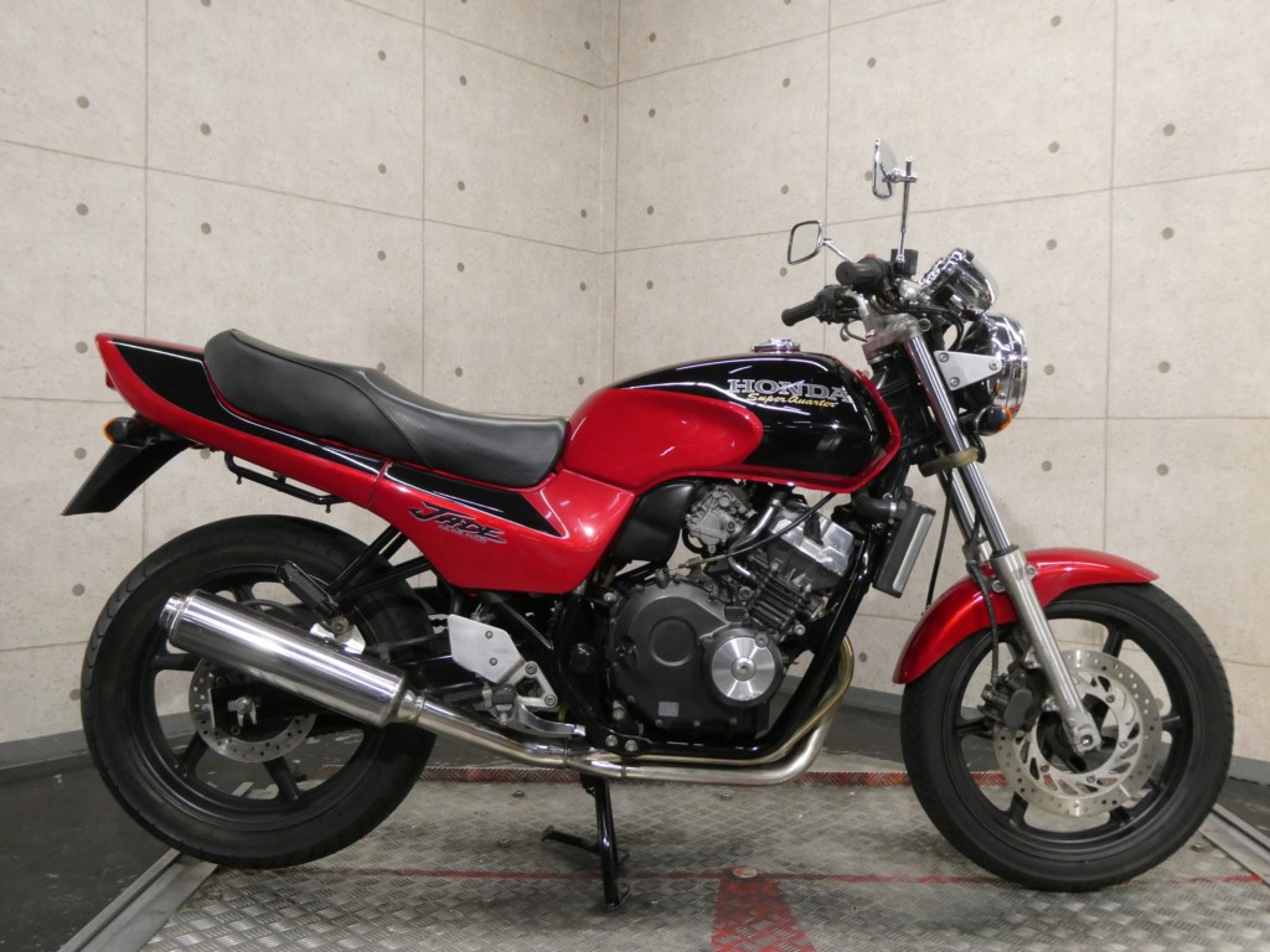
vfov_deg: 42.9
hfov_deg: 55.4
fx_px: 1211
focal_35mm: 33
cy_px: 476
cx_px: 635
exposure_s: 1/80
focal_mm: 5.8
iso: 500
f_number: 3.6
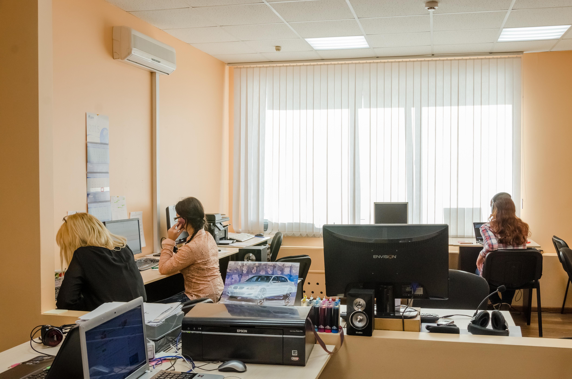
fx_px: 595
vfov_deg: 35.3
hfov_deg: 51.4
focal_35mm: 38
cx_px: 286
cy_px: 190
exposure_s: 1/125
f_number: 9
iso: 640
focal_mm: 25
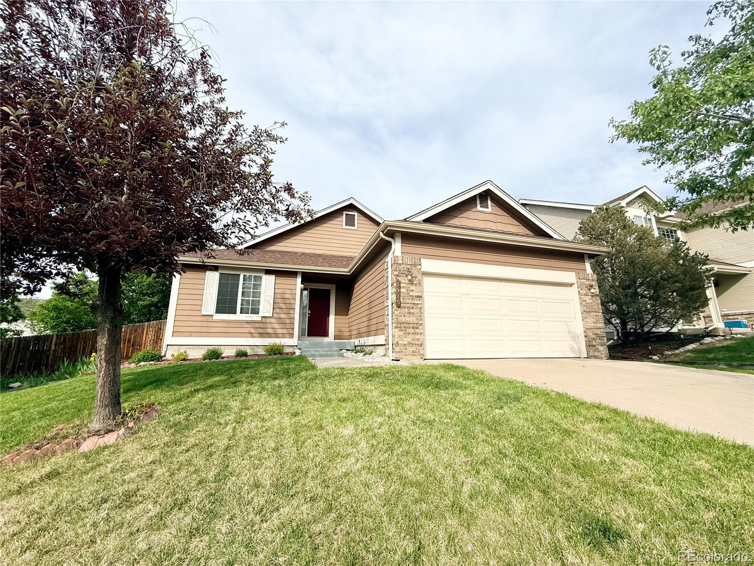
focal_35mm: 14
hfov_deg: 102.1
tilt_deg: +11.1
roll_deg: -1.7
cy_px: 283
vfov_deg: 85.7
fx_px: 305
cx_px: 377
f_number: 2.2
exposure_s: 1/2320
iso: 50
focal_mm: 2.22
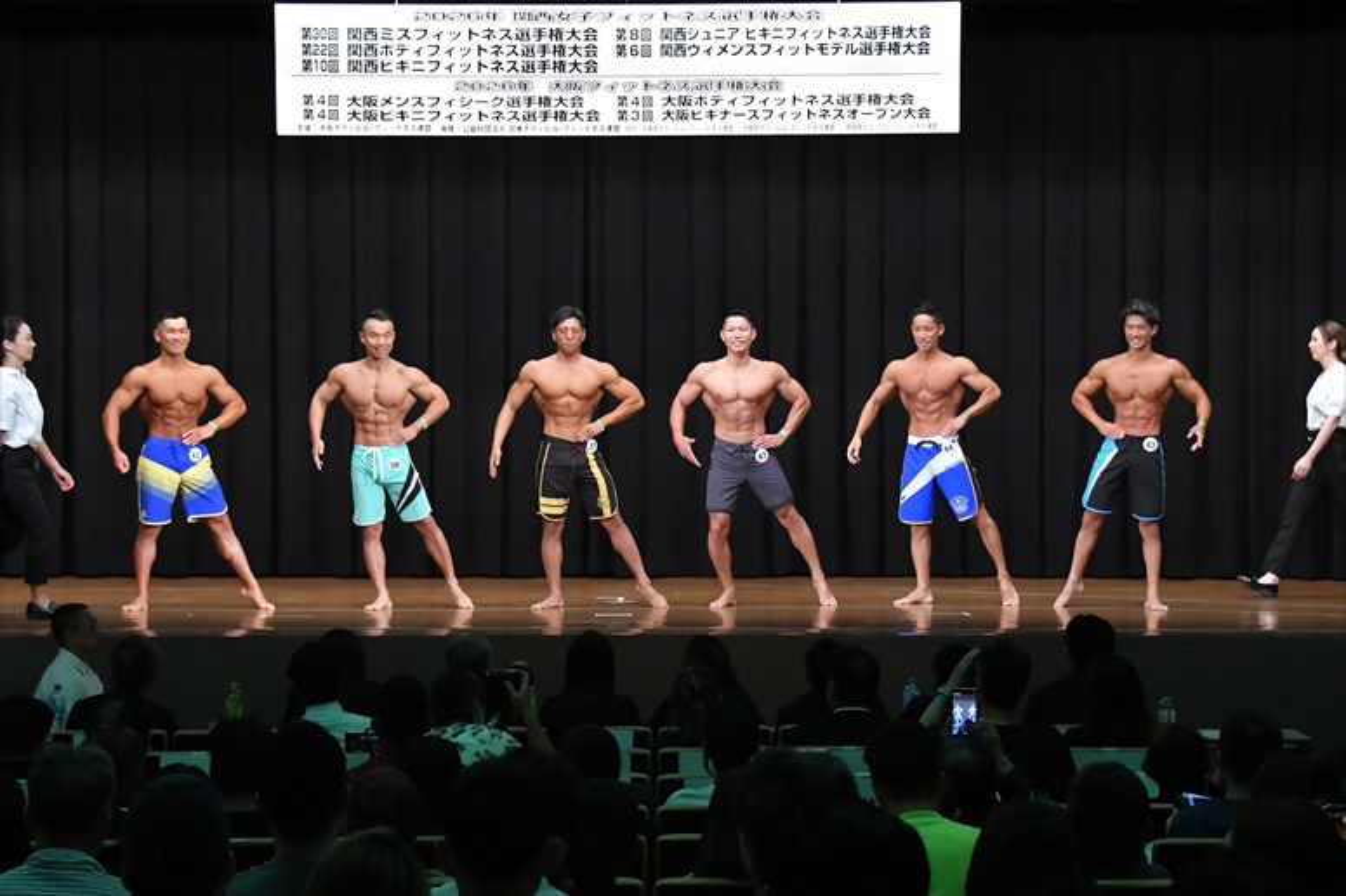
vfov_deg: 14.7
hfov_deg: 21.9
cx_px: 673
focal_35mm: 93
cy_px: 448
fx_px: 3476
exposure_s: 1/400
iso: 8000
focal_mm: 62
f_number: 5.6
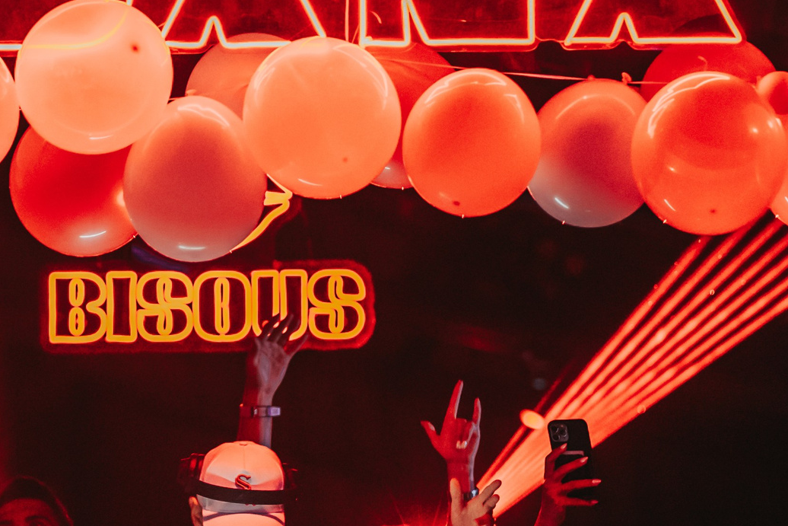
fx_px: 5079
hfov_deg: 8.9
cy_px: 389
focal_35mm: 232
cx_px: 159
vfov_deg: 5.9
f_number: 2
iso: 4000
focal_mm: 85
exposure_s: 1/160
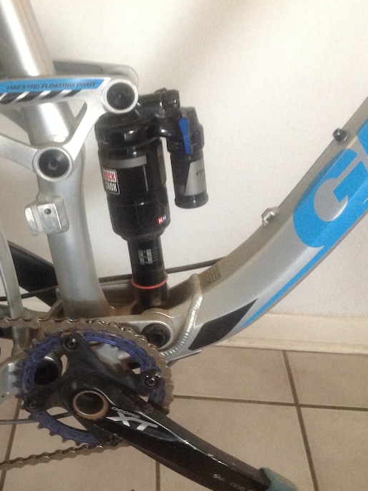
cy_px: 259
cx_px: 58
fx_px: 737
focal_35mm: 52
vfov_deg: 36.8
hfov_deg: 27.3
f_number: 2.4
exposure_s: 1/15
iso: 320
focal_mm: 4.28
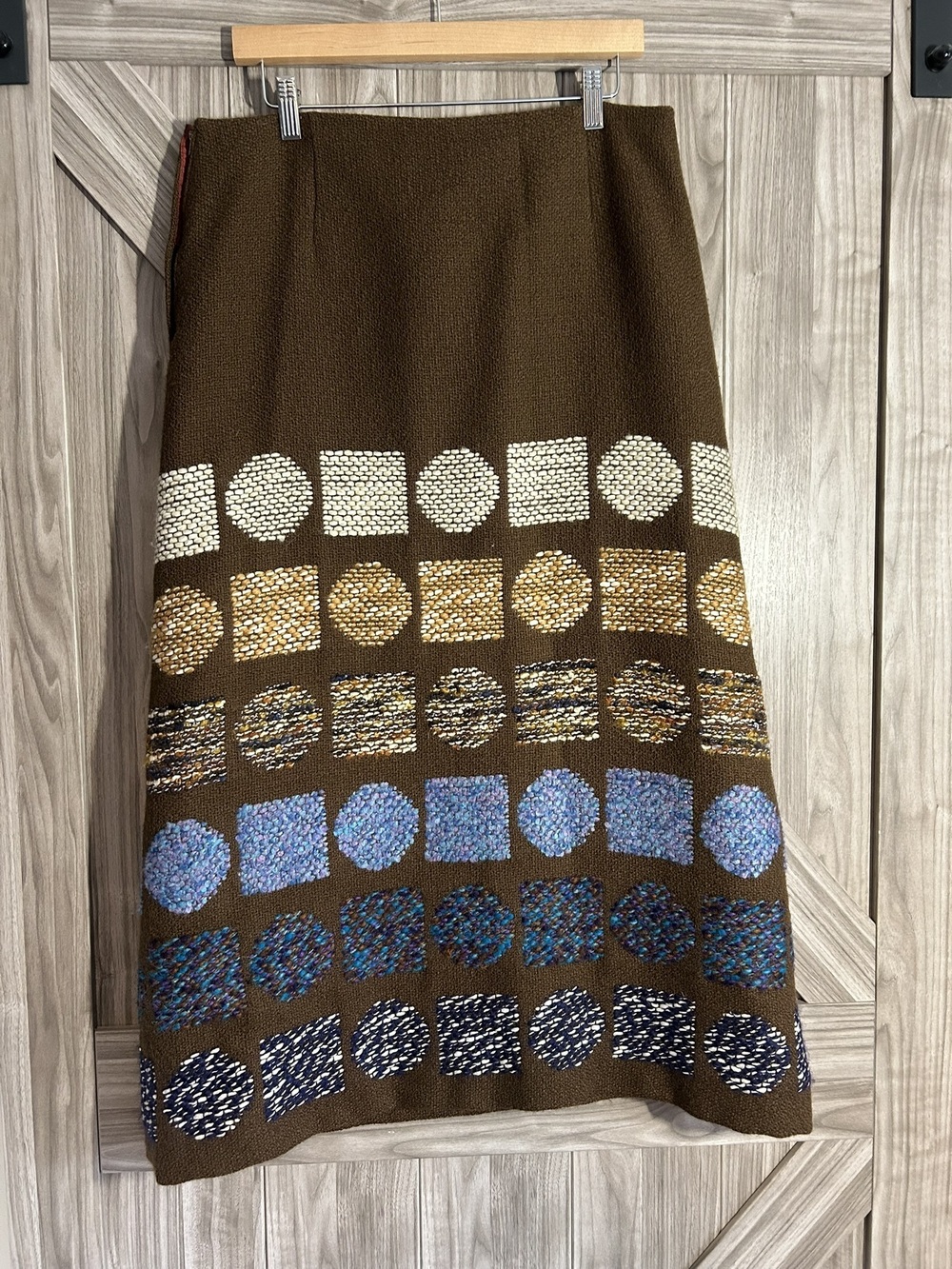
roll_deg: +1.2
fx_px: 953
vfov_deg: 67.3
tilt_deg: -5.4
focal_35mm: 26
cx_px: 476
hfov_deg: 53.1
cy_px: 634
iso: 250
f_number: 1.5
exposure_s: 1/60
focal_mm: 5.7
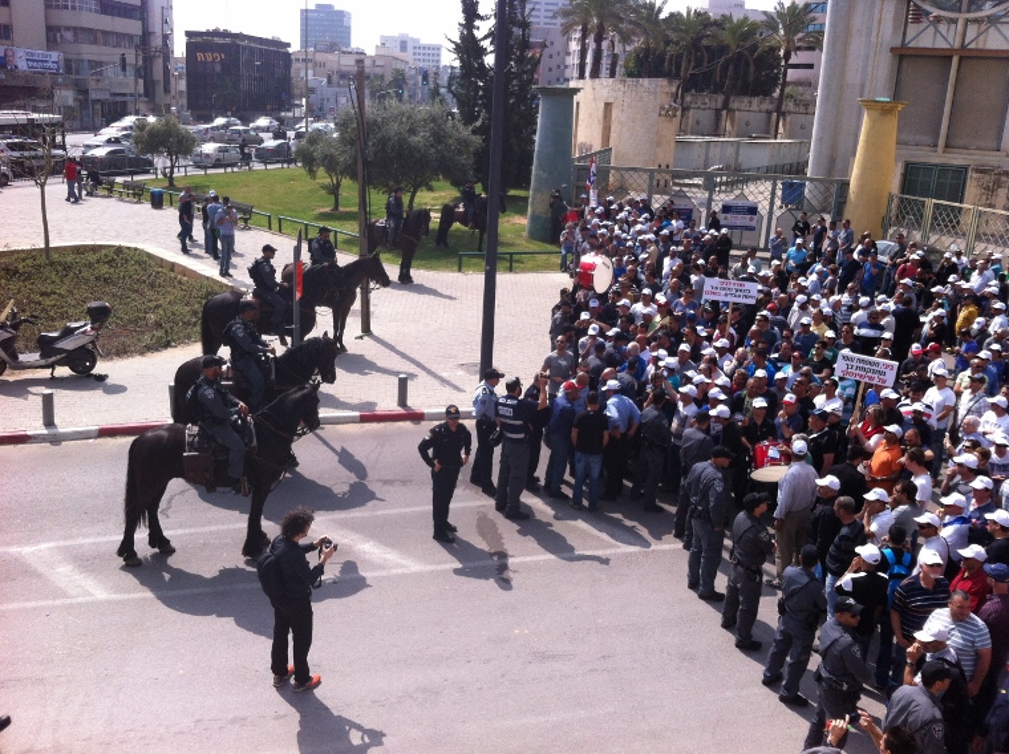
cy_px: 377
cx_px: 504
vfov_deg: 40.6
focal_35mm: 35
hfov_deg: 52.7
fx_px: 1019
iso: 80
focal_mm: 3.85
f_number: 2.8
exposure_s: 1/1312
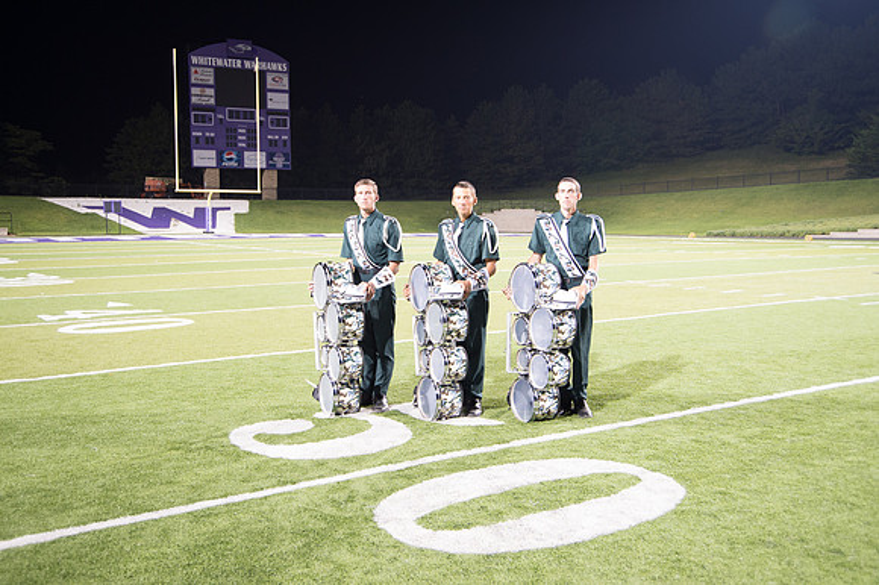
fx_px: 927
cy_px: 292
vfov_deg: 35.0
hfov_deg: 50.7
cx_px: 440
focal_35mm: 38
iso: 1000
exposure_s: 1/20
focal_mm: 38
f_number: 5
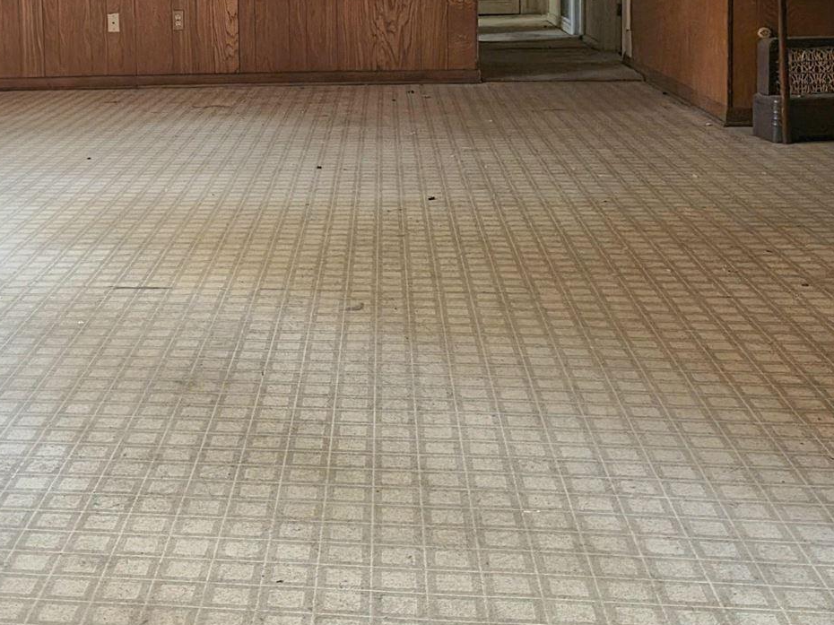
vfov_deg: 24.9
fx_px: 1373
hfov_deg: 32.6
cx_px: 132
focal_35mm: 57
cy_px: 63
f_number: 1.4
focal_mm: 6.5
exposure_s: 1/120
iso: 400
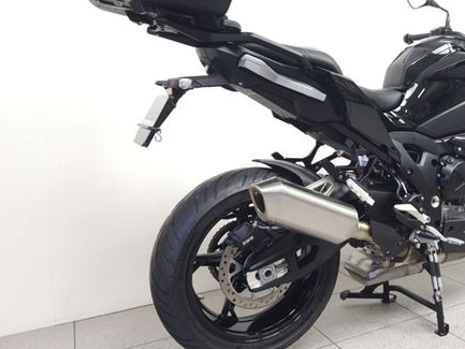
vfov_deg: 41.7
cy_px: 143
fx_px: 457
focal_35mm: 34
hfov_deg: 51.9
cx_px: 342
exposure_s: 1/33
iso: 125
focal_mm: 5.4
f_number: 1.8
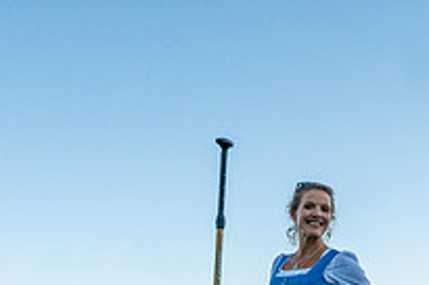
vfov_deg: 18.9
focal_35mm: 68
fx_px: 809
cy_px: 339
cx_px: 347
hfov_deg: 29.0
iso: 400
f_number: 13
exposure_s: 1/640
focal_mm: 24
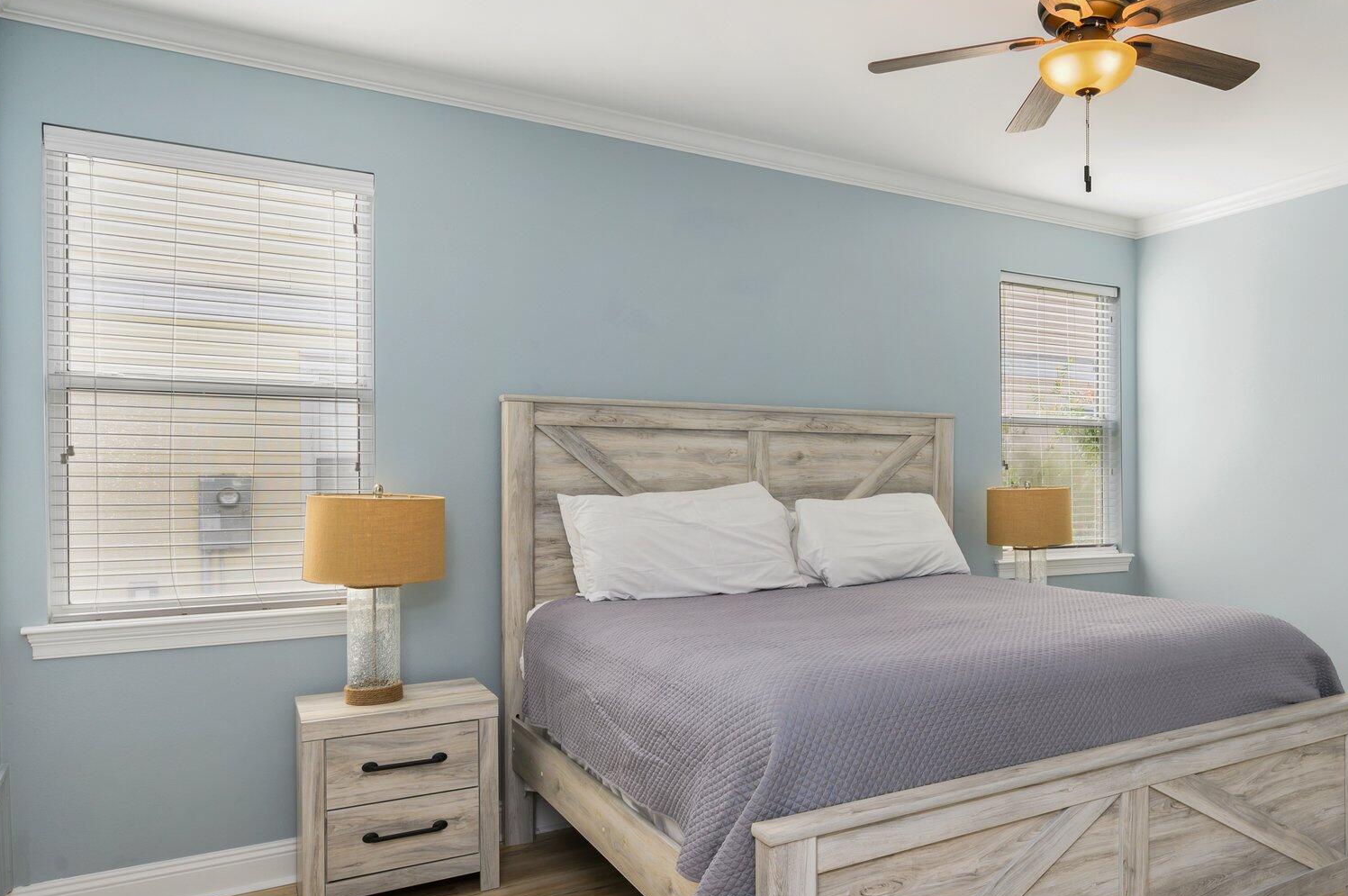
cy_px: 491
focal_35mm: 26
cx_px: 897
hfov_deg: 67.6
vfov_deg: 49.4
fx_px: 973
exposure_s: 1/30
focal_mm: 19
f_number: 9
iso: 250
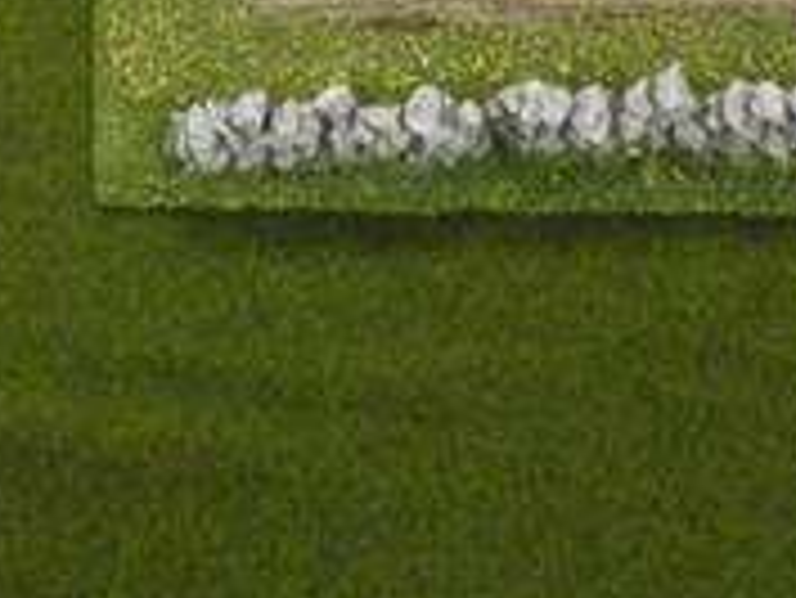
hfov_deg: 15.2
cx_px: 432
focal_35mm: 130
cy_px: -468
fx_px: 2991
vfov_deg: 10.7
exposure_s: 1/50
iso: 500
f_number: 3.1
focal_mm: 6.3
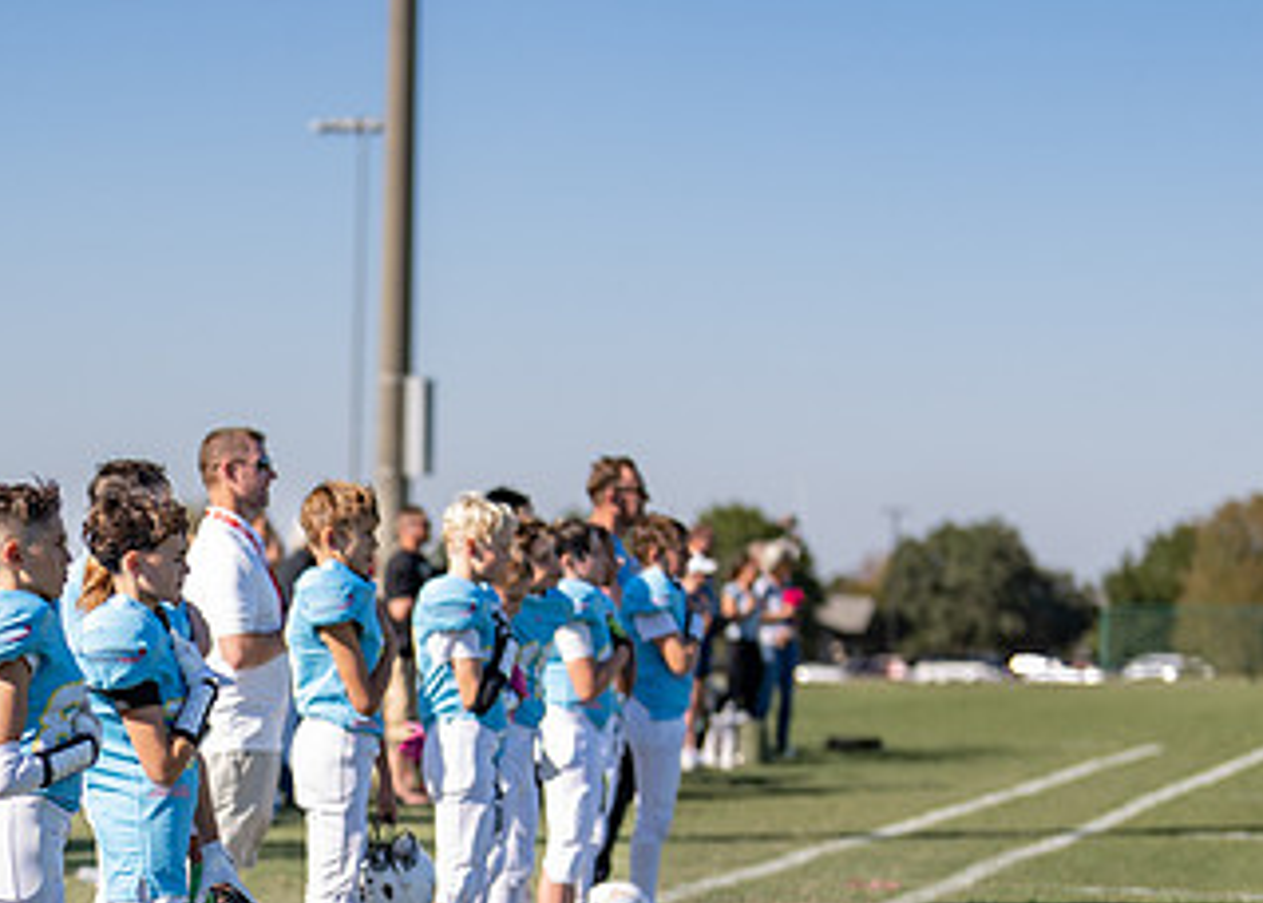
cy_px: 891
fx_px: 4162
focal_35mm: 116
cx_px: 297
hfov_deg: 17.1
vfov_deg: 12.2
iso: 100
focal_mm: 50
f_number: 1.2
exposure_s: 1/6400
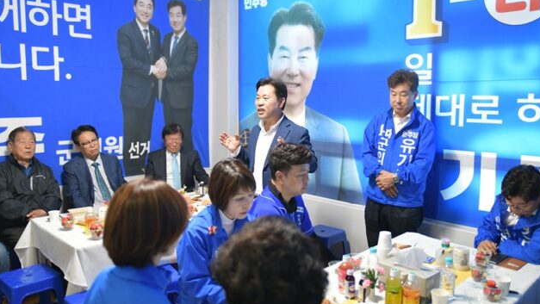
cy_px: 140
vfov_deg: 37.8
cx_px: 274
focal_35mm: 31
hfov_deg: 62.6
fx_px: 444
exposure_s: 1/250
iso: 2500
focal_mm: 29
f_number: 2.8
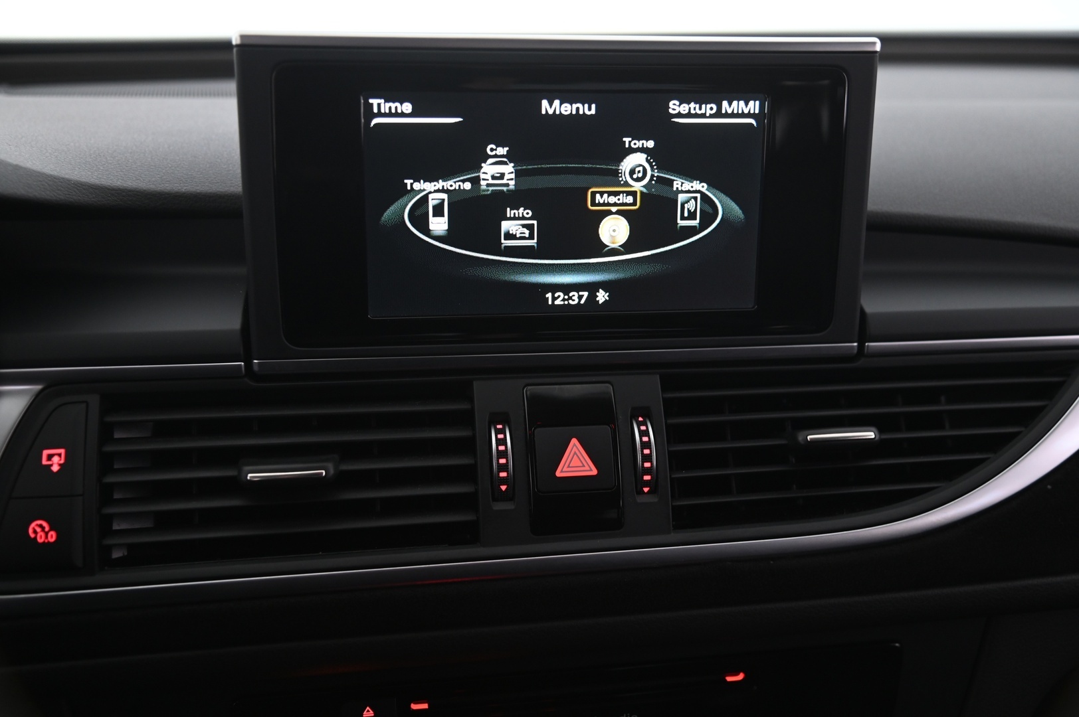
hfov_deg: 50.7
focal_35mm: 38
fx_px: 1138
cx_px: 540
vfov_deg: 35.0
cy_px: 358
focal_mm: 38
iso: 2000
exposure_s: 1/25
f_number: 4
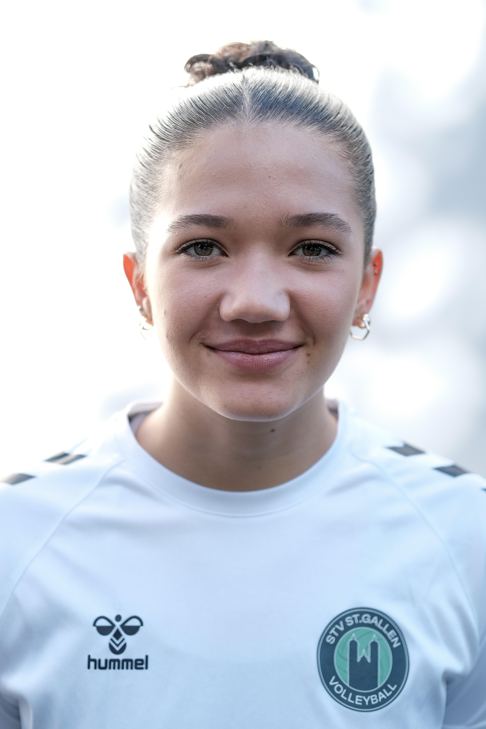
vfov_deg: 37.5
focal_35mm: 53
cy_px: 364
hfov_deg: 25.5
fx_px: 1073
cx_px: 243
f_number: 2
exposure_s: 1/640
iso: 200
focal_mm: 35
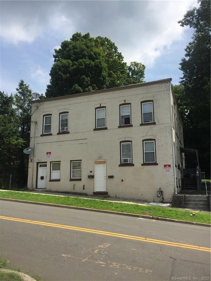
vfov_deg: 61.7
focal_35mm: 29
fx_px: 236
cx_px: 106
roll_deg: -0.4
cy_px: 140
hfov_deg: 48.2
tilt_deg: +10.7
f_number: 2.2
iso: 32
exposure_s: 1/2326
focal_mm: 4.15
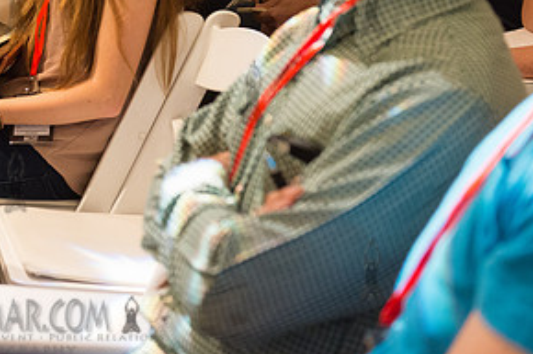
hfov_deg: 17.3
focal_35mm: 116
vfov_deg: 11.7
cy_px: 3
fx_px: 1716
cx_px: 15
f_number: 3.5
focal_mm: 58
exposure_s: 1/160
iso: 3200
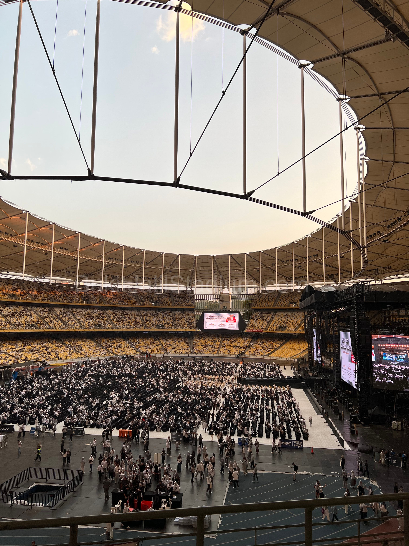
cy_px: 273
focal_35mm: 26
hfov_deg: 53.1
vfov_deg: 67.3
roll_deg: -0.9
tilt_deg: +7.1
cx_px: 204
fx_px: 410
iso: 50
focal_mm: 5.7
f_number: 1.5
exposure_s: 1/488
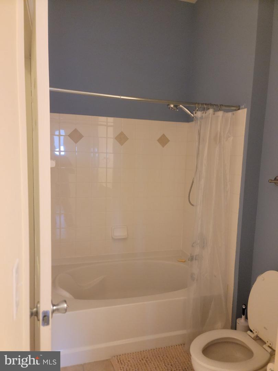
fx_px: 268
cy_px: 186
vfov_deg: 69.4
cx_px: 139
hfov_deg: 54.9
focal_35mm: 25
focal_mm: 7
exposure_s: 1/59
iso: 250
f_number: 1.8
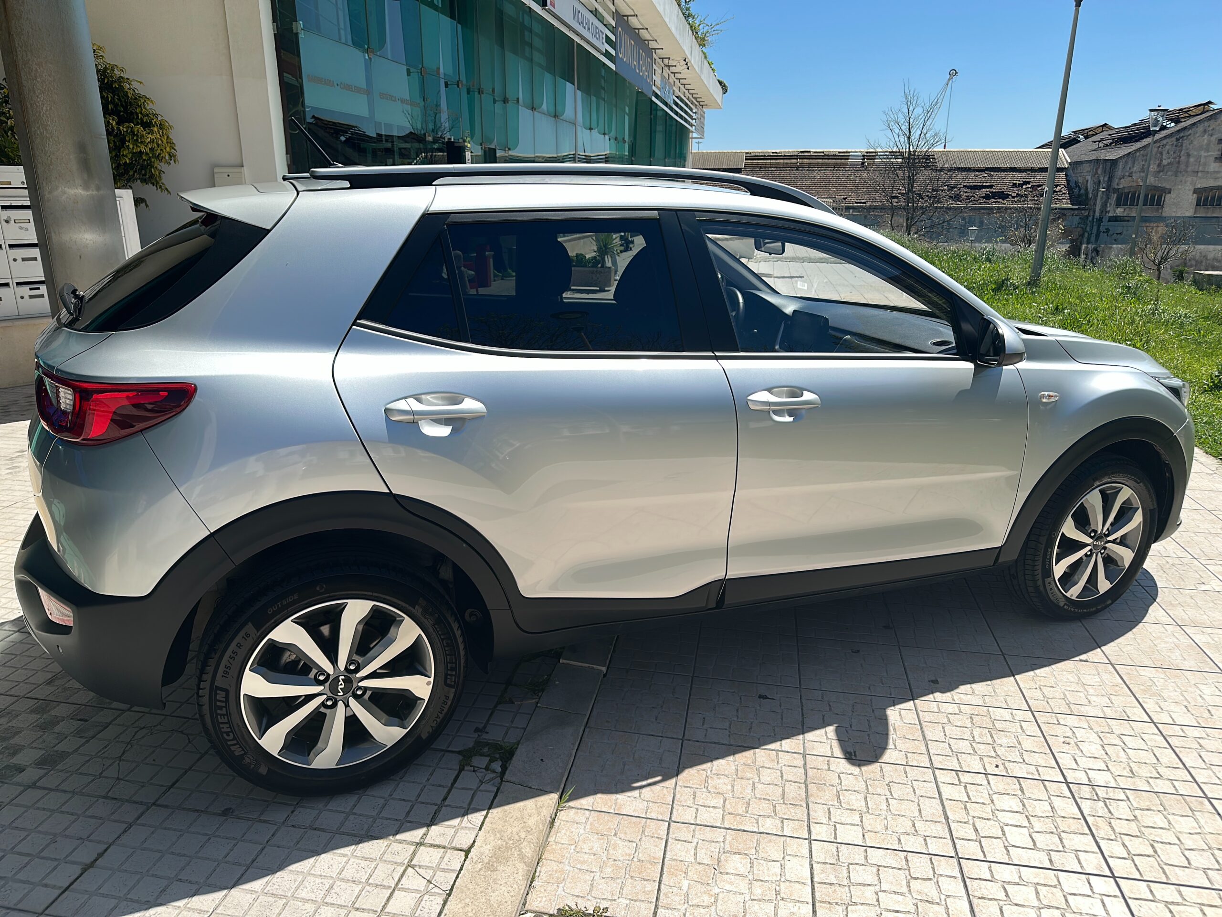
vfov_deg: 56.8
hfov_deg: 71.6
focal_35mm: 24
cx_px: 611
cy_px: 458
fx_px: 847
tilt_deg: -17.0
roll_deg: -0.3
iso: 59
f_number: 1.78
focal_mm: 6.86
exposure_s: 1/4587
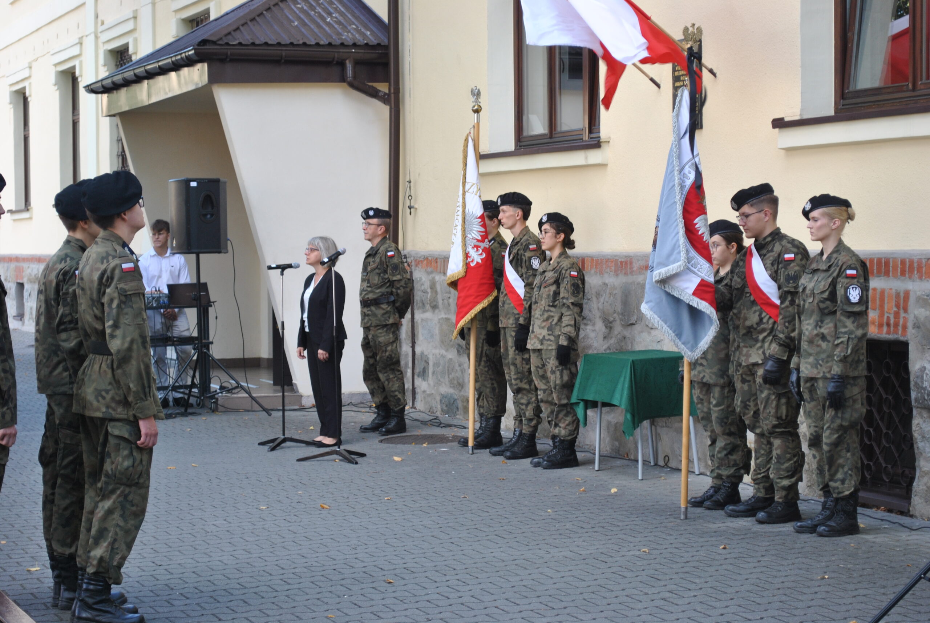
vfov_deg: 16.6
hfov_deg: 24.6
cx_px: 465
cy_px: 312
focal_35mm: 82
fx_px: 2134
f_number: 5.6
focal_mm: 55
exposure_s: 1/80
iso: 200
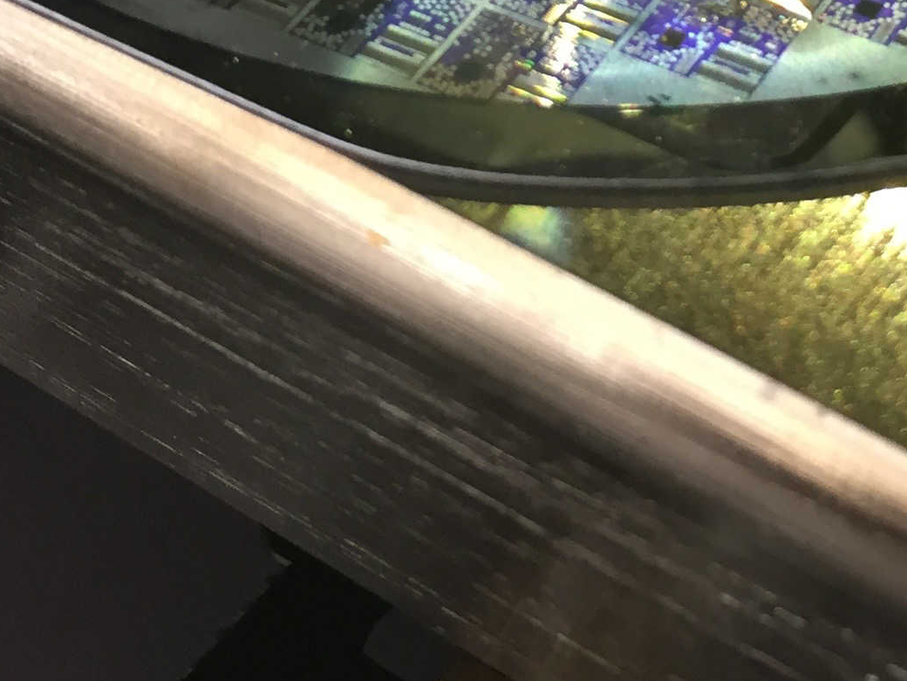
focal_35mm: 91
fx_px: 2384
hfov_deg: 21.1
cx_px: 797
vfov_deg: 15.2
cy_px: -292
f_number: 2.2
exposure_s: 1/30
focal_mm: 4.15
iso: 80
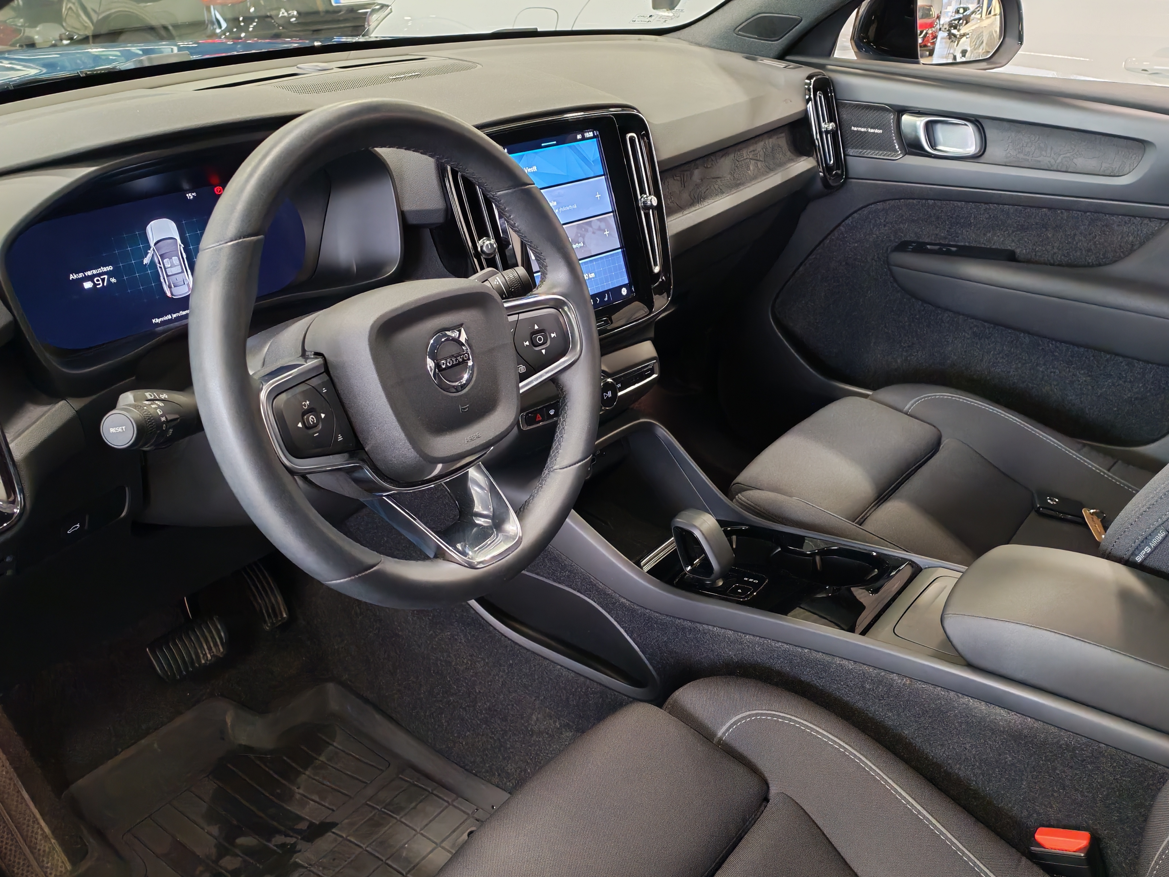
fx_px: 1114
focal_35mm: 33
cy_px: 438
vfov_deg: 42.9
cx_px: 584
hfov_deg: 55.4
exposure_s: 1/100
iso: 1250
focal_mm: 6.12
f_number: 1.9
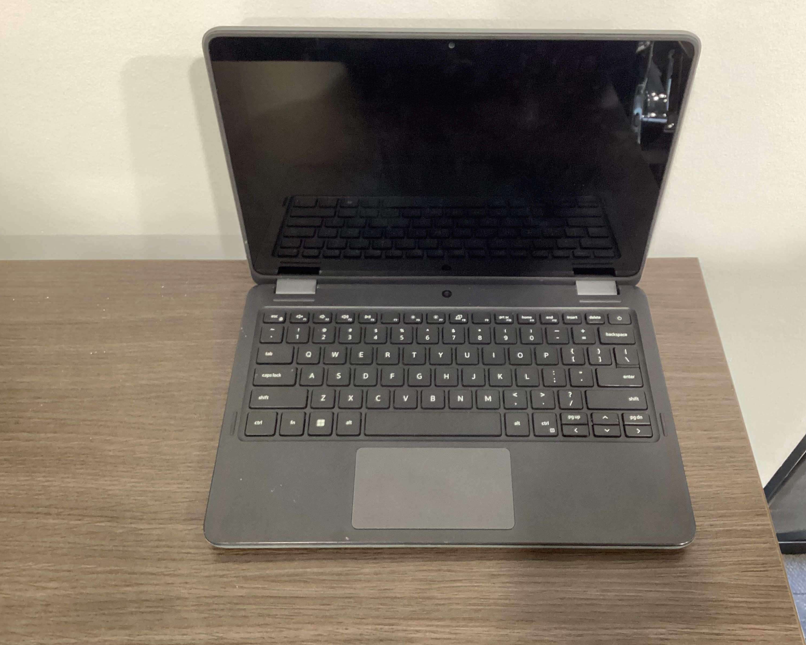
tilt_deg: -53.6
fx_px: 787
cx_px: 437
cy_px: 325
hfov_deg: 54.2
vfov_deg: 44.5
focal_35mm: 33
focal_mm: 3.3
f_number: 2.4
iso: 400
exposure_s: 1/25
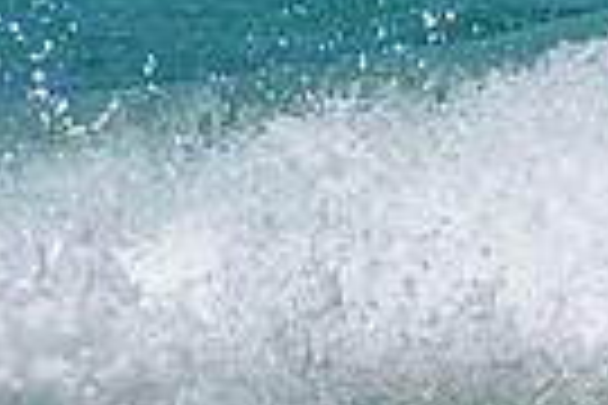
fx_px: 43502
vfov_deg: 0.5
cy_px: -196
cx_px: 1045
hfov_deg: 0.8
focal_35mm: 2576
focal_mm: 400
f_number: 5.6
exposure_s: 1/2000
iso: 220
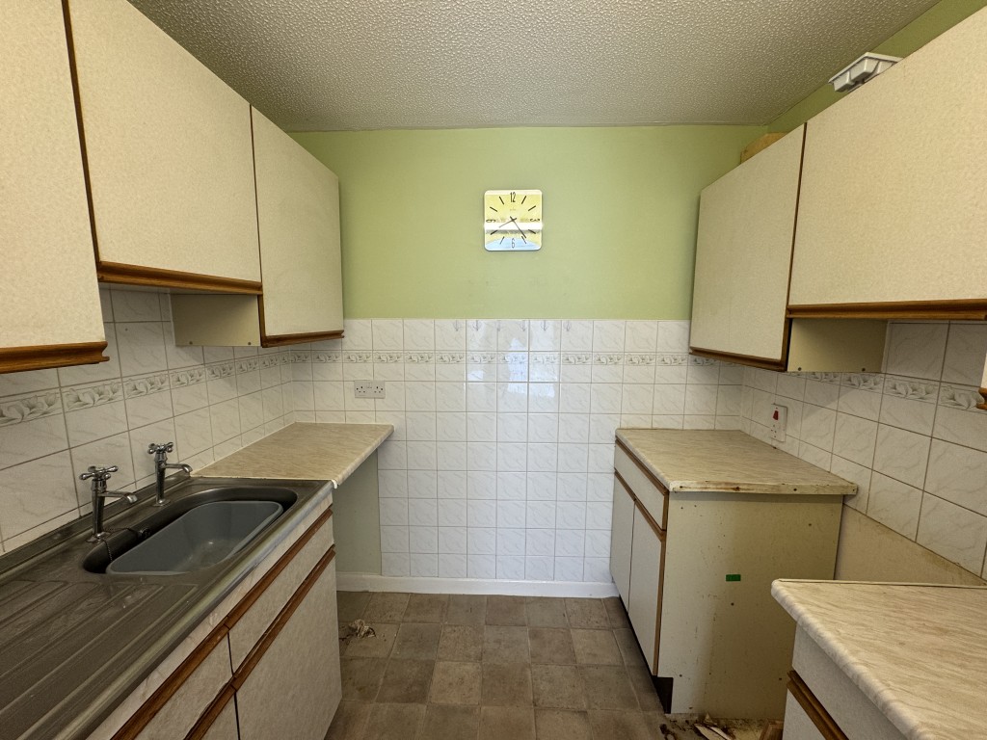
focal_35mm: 14
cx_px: 494
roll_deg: +0.9
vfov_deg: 85.7
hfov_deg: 102.1
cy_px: 370
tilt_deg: -7.9
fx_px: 399
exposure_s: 1/100
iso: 64
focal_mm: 2.22
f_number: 2.2
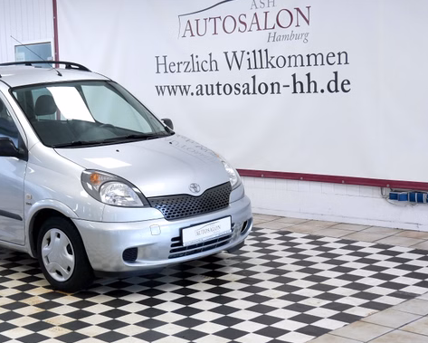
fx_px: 837
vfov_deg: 23.2
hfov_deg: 27.9
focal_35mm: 66
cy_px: 167
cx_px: 67
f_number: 4.1
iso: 320
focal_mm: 20
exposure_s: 1/60
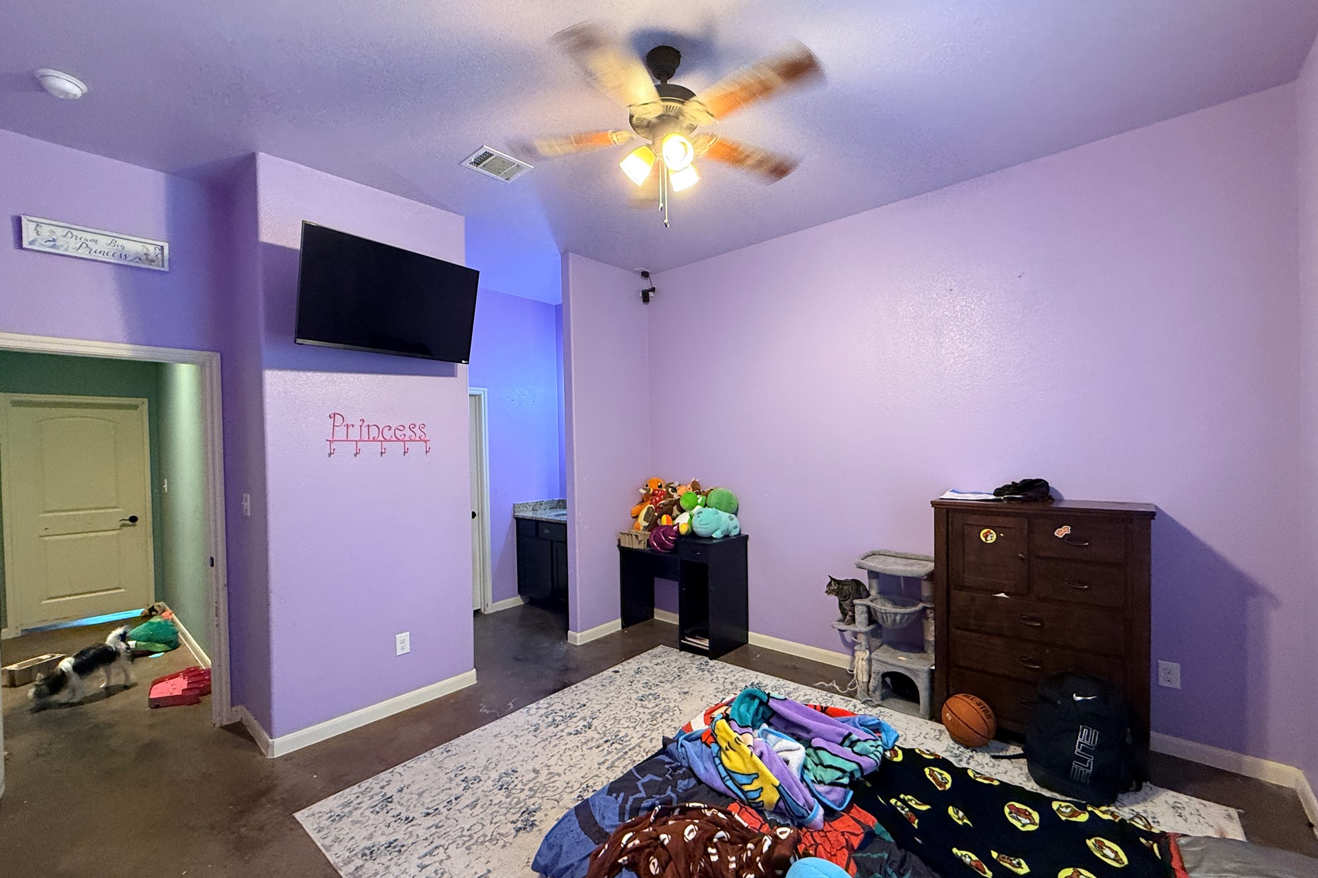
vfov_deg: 77.3
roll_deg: +1.2
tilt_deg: -0.1
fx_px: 549
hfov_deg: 100.4
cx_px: 658
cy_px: 456
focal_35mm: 15
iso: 500
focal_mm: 2.22
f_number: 2.2
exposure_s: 1/60
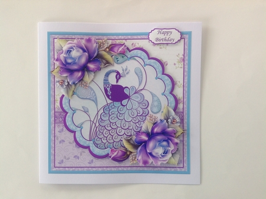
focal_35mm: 35
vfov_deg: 40.6
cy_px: 100
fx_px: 269
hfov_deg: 52.7
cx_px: 133
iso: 50
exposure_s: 1/40
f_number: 2.4
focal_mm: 4.28
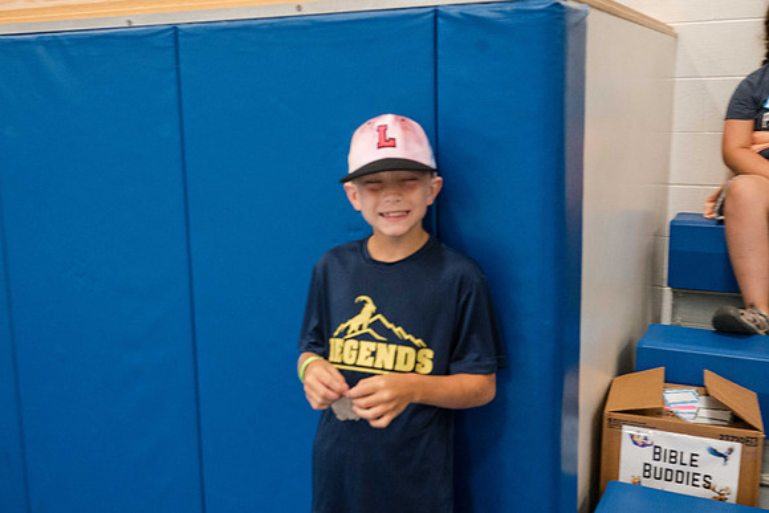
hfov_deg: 48.2
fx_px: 859
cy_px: 243
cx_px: 369
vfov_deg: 33.2
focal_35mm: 40
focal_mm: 35
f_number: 5
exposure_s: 1/100
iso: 6400
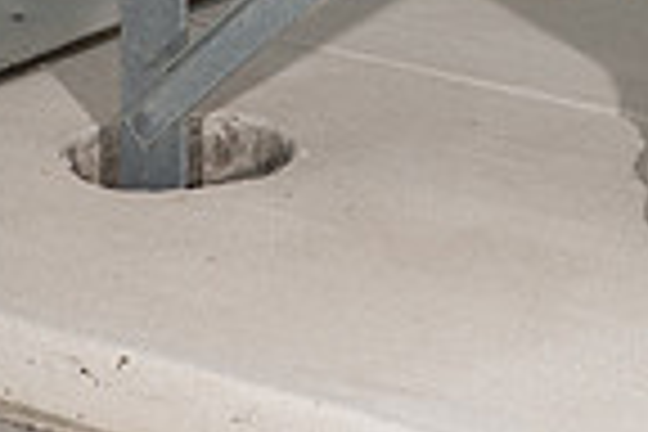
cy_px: -459
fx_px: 3654
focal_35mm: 203
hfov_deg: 10.1
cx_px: 644
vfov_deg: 6.5
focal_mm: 65
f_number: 7.1
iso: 200
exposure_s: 1/320
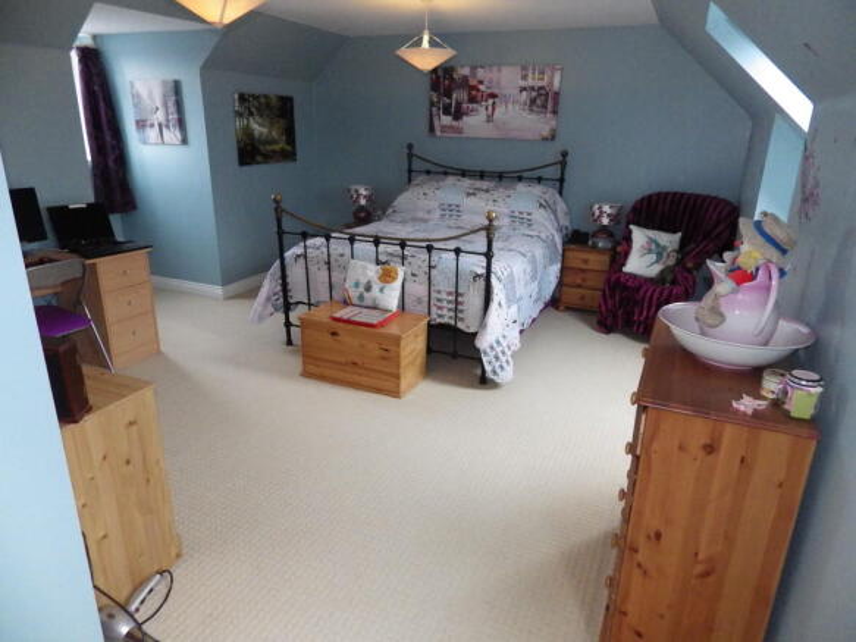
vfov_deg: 61.1
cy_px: 321
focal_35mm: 22
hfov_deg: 76.4
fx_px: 544
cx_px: 428
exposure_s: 1/40
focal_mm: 4
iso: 800
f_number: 3.1
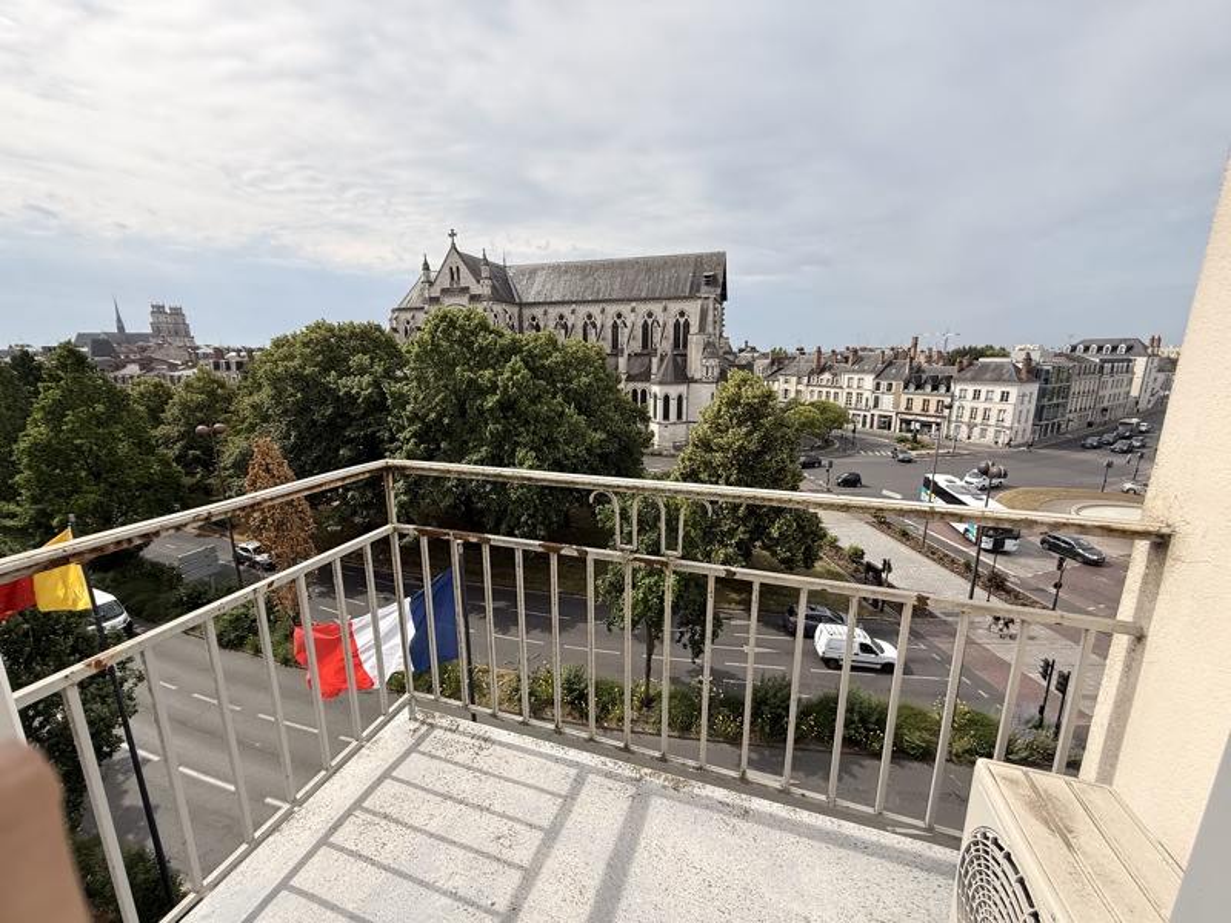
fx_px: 498
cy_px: 462
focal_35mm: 14
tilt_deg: -12.4
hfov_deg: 102.1
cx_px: 616
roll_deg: +0.4
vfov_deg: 85.7
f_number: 2.2
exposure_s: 1/1613
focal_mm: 2.22
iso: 64
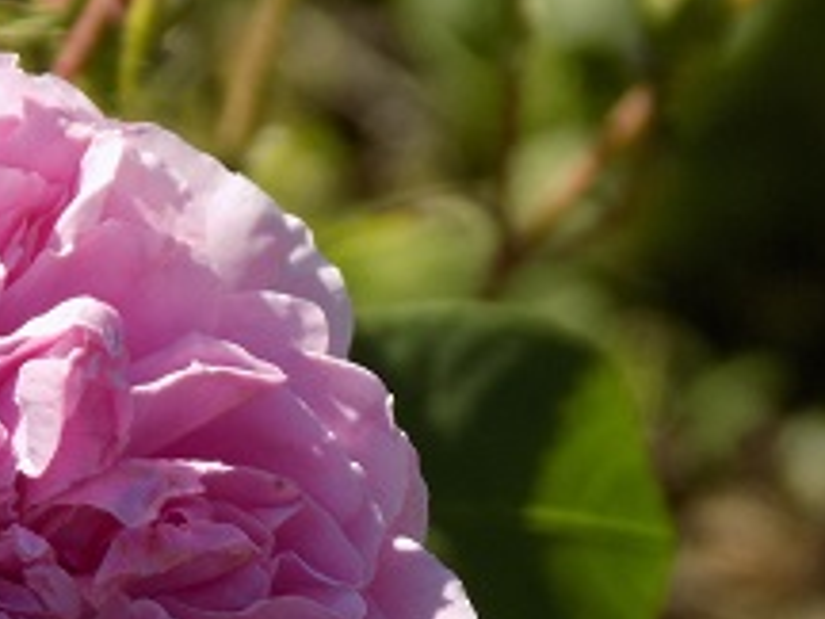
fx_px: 18947
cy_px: 527
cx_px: -53
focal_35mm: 795
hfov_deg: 2.5
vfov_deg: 1.9
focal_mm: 63.7
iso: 80
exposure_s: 1/250
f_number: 5.9
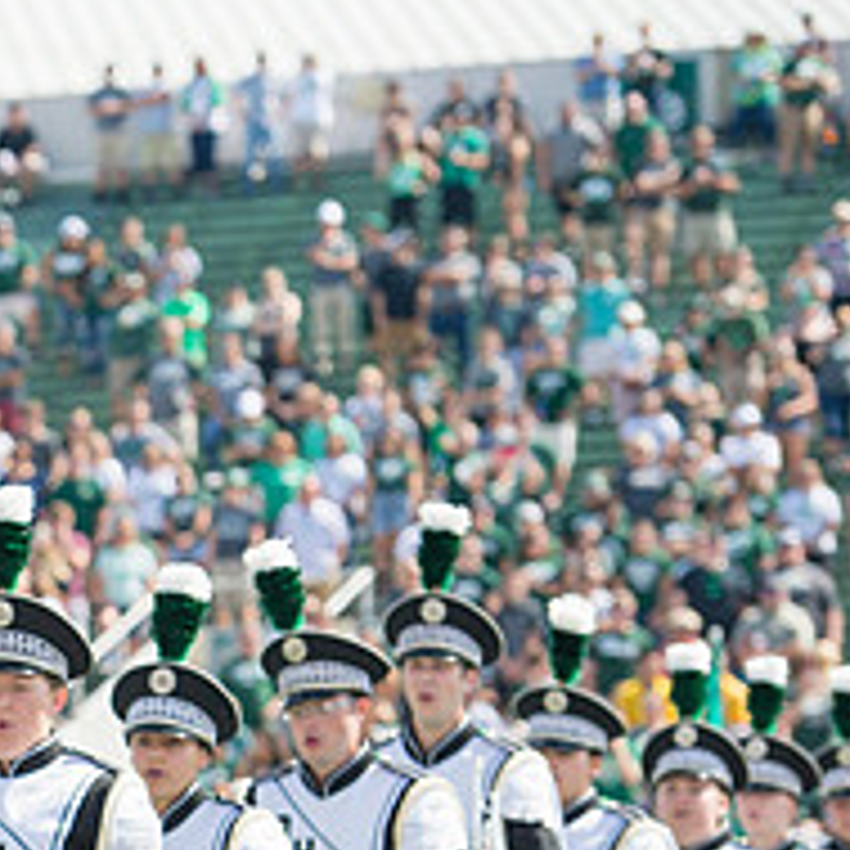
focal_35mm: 292
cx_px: -391
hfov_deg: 5.9
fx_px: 8112
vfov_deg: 6.0
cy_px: 859
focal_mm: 112
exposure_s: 1/1000
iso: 200
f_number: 4.5
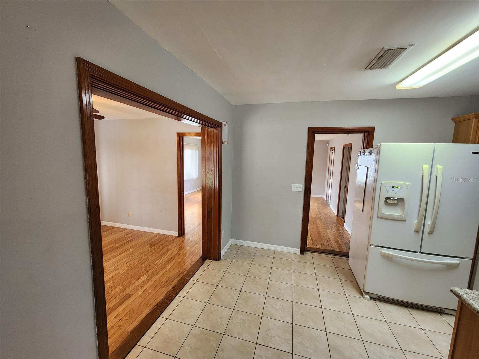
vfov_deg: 89.9
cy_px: 180
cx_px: 240
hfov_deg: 106.2
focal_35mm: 13
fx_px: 180
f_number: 2.2
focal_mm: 2.2
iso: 320
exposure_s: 1/60
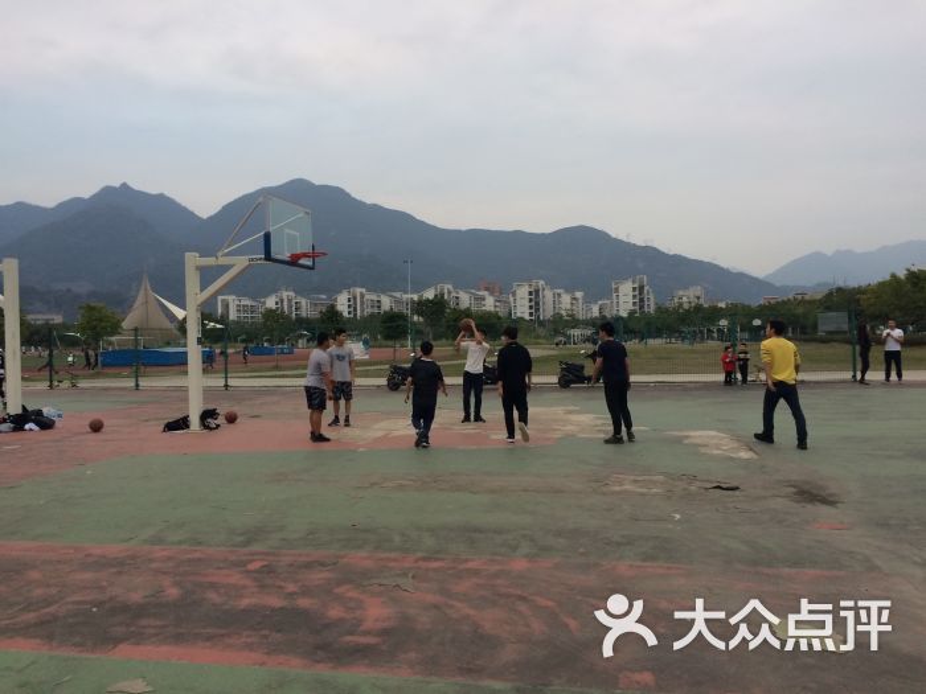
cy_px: 347
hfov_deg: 61.7
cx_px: 463
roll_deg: +1.2
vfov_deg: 48.2
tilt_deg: -1.0
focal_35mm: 29
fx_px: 776
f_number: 2.2
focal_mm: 4.15
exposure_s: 1/33
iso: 40
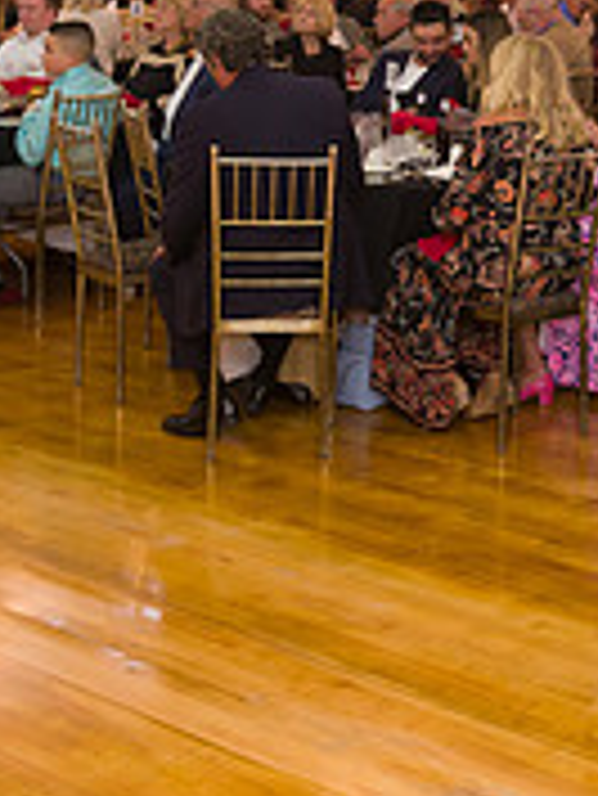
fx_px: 1886
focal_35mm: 82
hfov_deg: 17.5
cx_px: 643
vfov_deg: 22.9
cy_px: -2
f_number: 3.2
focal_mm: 26
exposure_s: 1/125
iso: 1000
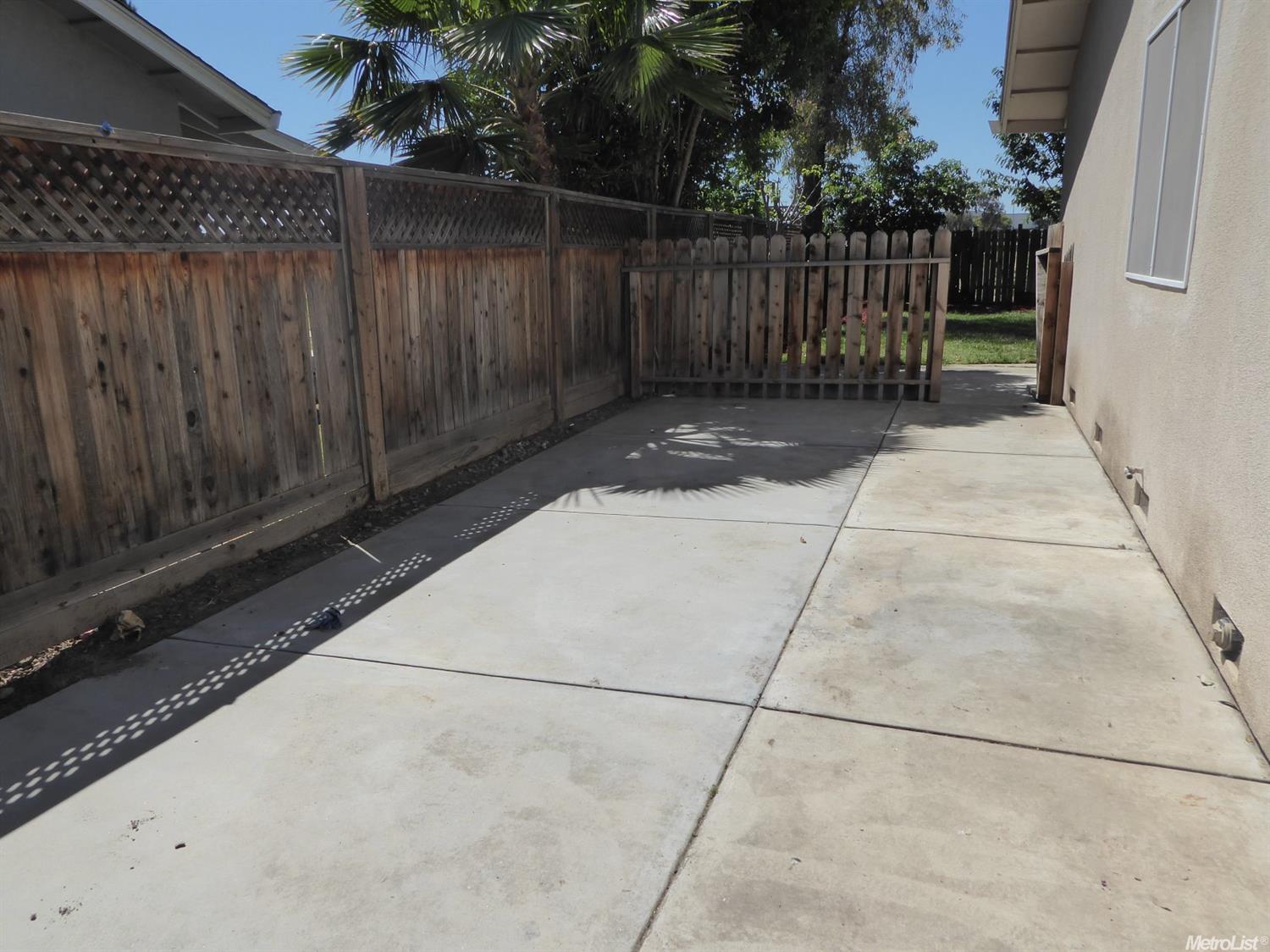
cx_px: 635
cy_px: 476
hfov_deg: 69.4
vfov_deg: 54.9
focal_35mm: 25
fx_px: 917
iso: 160
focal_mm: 4.3
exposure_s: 1/800
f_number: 5
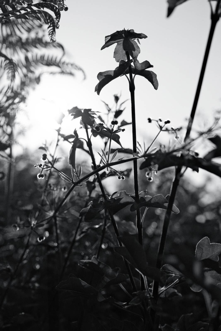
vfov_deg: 32.4
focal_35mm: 62
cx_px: 110
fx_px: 571
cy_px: 166
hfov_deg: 21.9
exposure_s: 1/4700
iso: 640
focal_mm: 41.1
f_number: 5.6
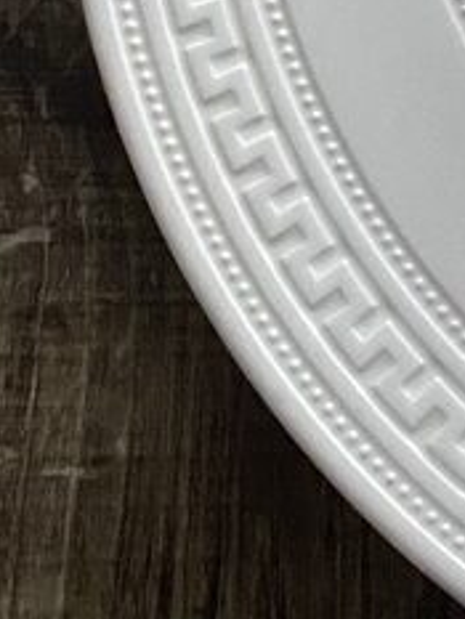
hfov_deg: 9.8
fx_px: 2398
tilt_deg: -74.7
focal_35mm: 134
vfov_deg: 13.5
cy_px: -420
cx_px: 1108
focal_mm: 4.25
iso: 500
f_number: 1.8
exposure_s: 1/43
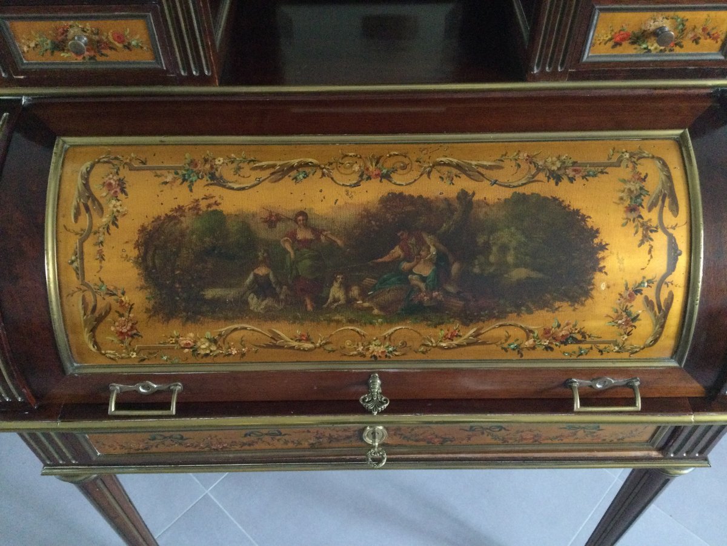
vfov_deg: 45.4
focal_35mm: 31
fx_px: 651
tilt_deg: -48.6
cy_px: 273
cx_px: 364
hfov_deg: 58.4
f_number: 2.4
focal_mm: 3.3
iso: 200
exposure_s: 1/25
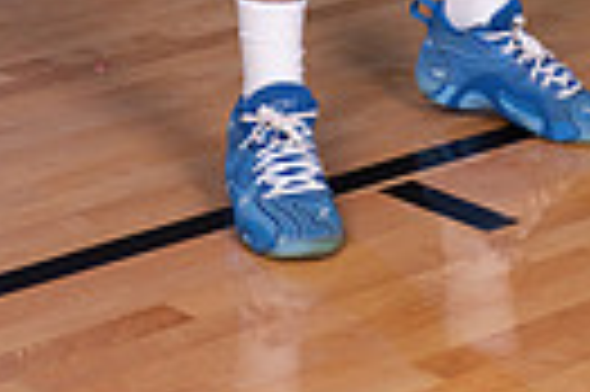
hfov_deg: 10.9
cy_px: -590
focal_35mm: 189
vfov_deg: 6.8
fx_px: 3094
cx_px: 446
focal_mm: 55
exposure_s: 1/320
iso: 500
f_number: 7.1
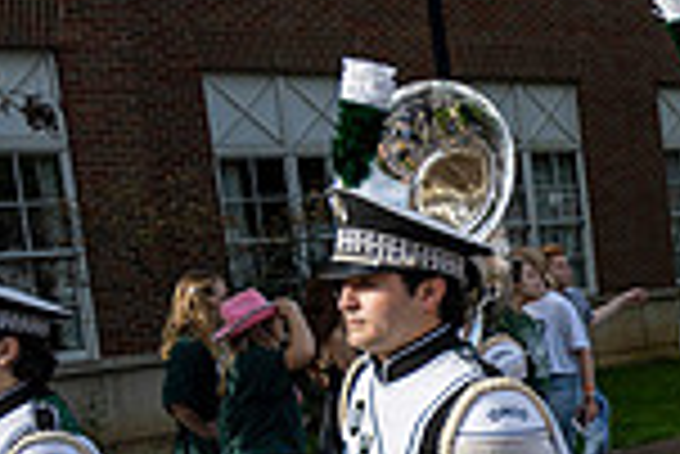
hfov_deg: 17.6
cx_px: 1144
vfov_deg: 13.8
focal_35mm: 98
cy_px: 474
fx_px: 1853
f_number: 4
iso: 125
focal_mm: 25.5
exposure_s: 1/1600
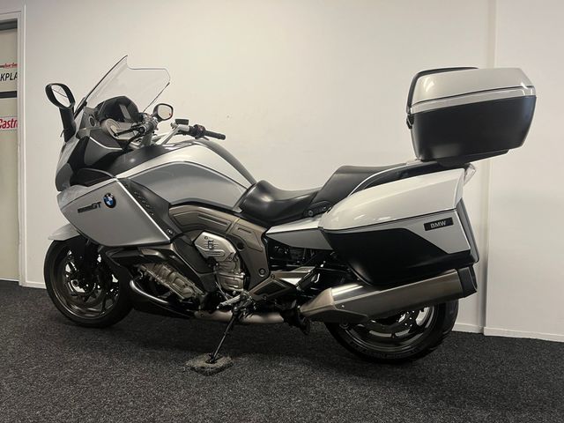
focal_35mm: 26
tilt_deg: -3.3
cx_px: 282
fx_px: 424
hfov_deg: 67.3
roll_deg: -0.3
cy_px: 212
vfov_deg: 53.1
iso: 80
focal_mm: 5.1
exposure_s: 1/50
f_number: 1.6
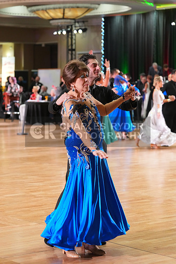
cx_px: 88
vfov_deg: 21.2
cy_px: 132
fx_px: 704
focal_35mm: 96
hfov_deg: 14.3
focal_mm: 96
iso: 3200
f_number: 4
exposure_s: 1/200
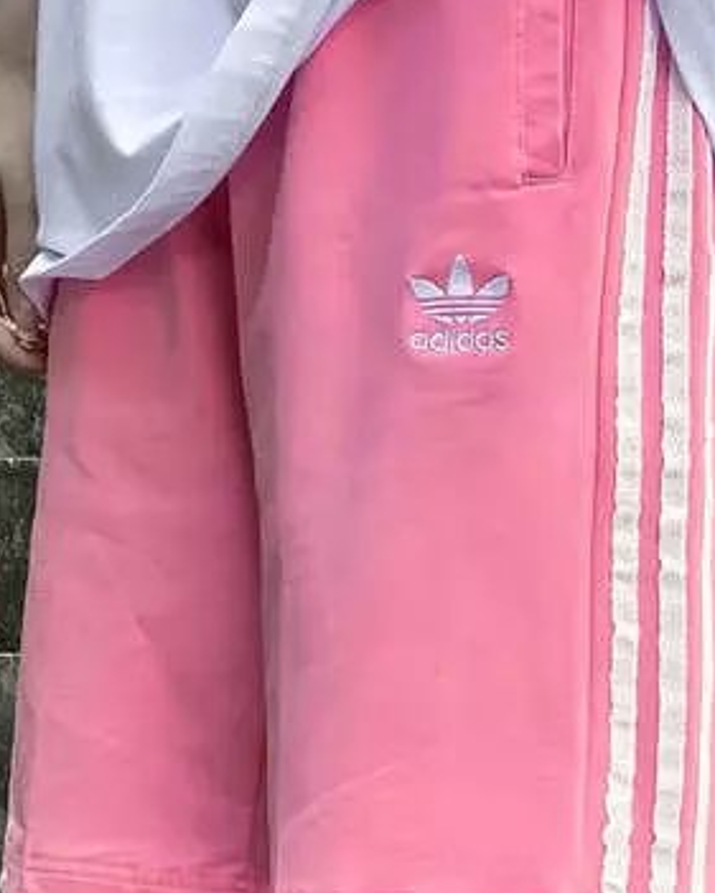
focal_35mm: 154
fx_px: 4072
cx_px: 435
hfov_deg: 10.0
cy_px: 980
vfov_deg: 12.3
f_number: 2.4
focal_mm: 6
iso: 50
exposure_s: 1/120
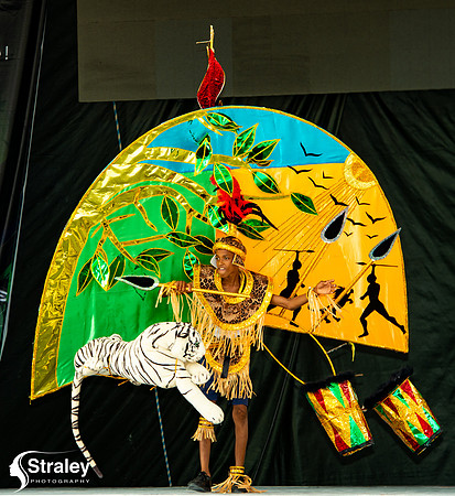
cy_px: 230
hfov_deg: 6.9
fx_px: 3761
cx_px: 192
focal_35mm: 242
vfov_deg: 7.5
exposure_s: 1/200
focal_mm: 160
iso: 160
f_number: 5.6
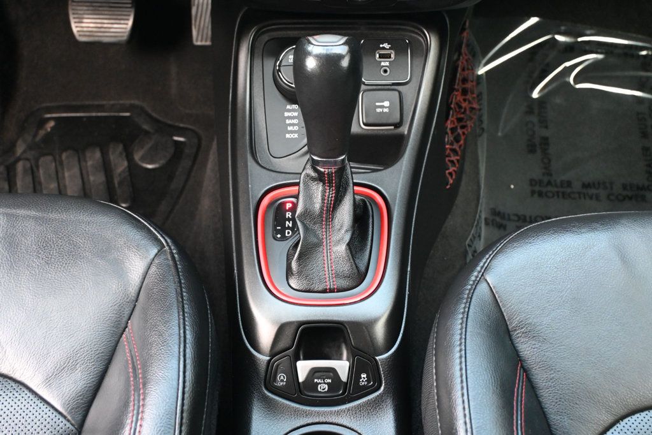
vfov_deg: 29.4
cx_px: 326
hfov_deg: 43.0
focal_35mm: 46
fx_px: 828
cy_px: 218
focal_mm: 30.5
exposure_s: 1/80
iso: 3200
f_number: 4.8
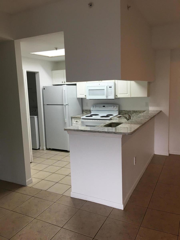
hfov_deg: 48.2
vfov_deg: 61.7
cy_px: 120
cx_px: 90
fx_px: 201
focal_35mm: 29
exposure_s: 1/30
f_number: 2.2
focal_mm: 4.15
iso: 50
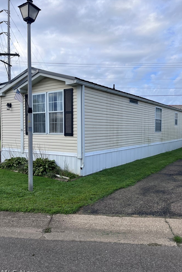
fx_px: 212
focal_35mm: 28
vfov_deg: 65.5
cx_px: 105
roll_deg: +0.9
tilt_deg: -3.0
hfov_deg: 46.2
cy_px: 139
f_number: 1.6
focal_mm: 5.1
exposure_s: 1/1957
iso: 50
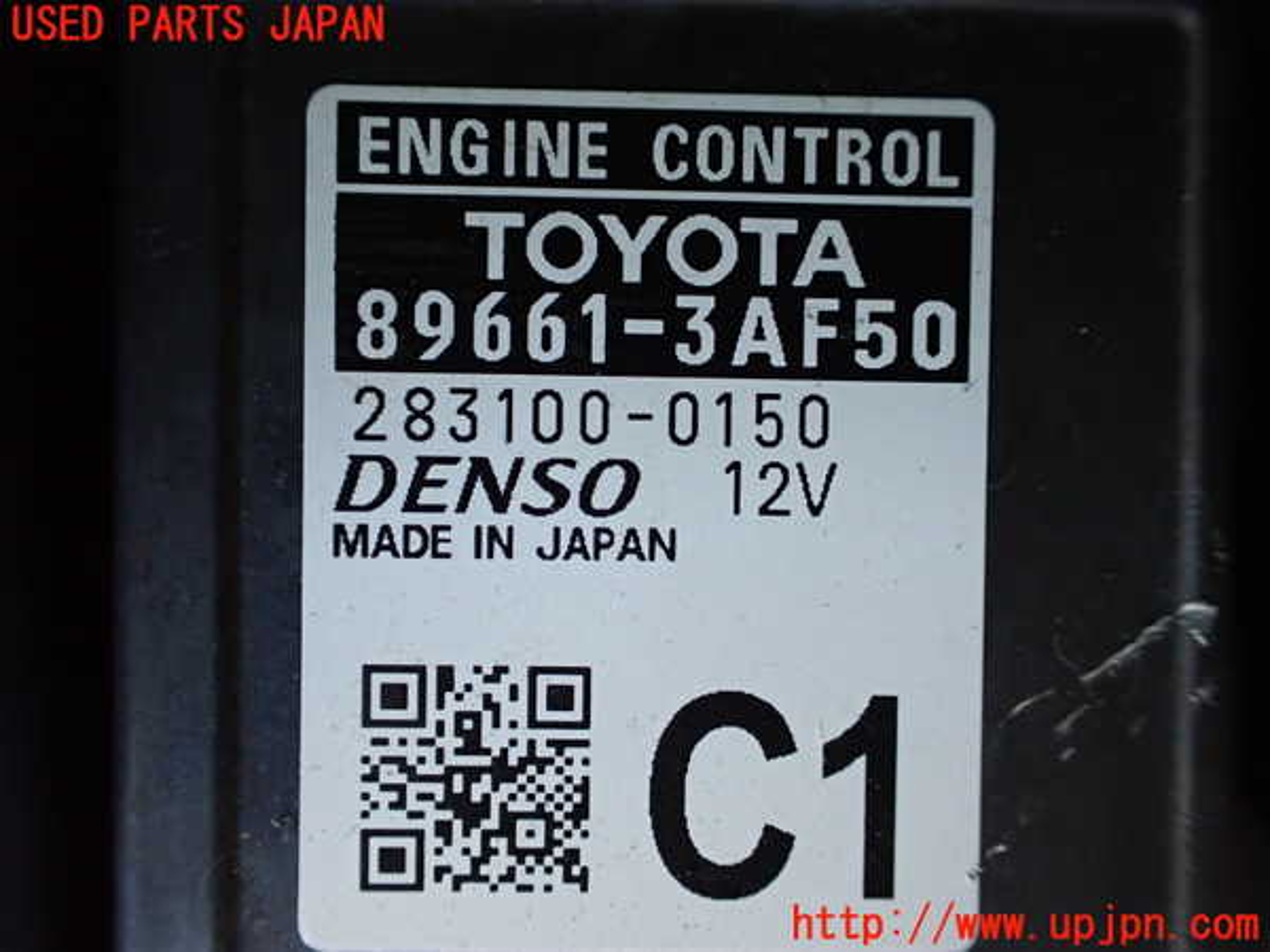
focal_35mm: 30
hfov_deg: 60.0
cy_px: 476
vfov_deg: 46.8
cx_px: 635
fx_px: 1101
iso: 640
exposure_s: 1/125
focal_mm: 5.4
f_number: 2.3
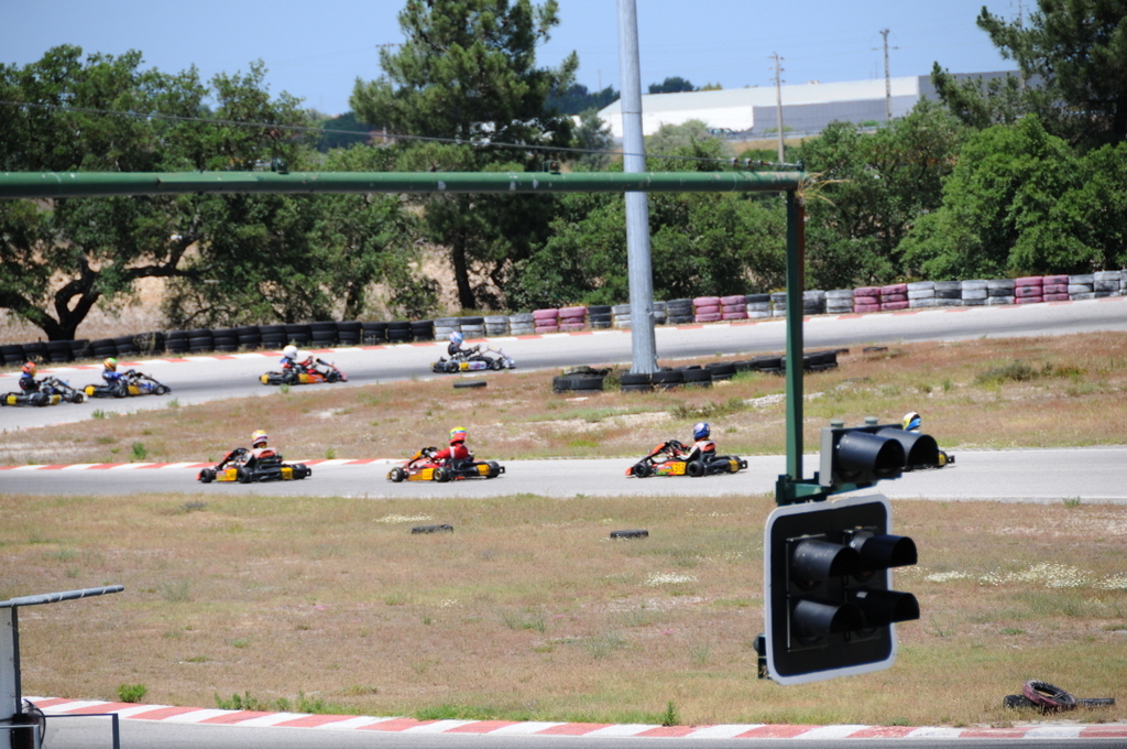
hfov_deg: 8.1
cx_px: 564
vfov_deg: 5.4
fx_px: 7973
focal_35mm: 255
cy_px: 374
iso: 400
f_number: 5.6
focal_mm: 170
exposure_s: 1/1600
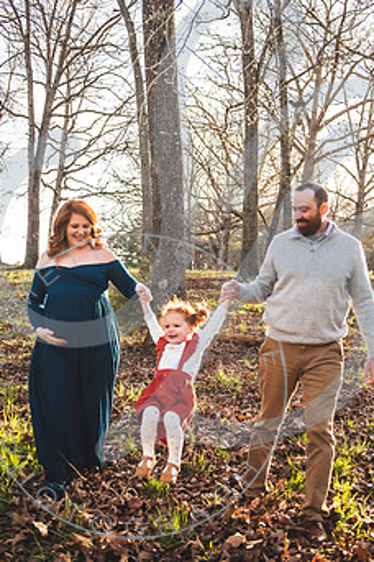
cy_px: 261
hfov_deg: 29.2
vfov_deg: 42.7
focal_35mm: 46
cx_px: 208
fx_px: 717
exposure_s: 1/250
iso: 100
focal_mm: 35
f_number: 2.8
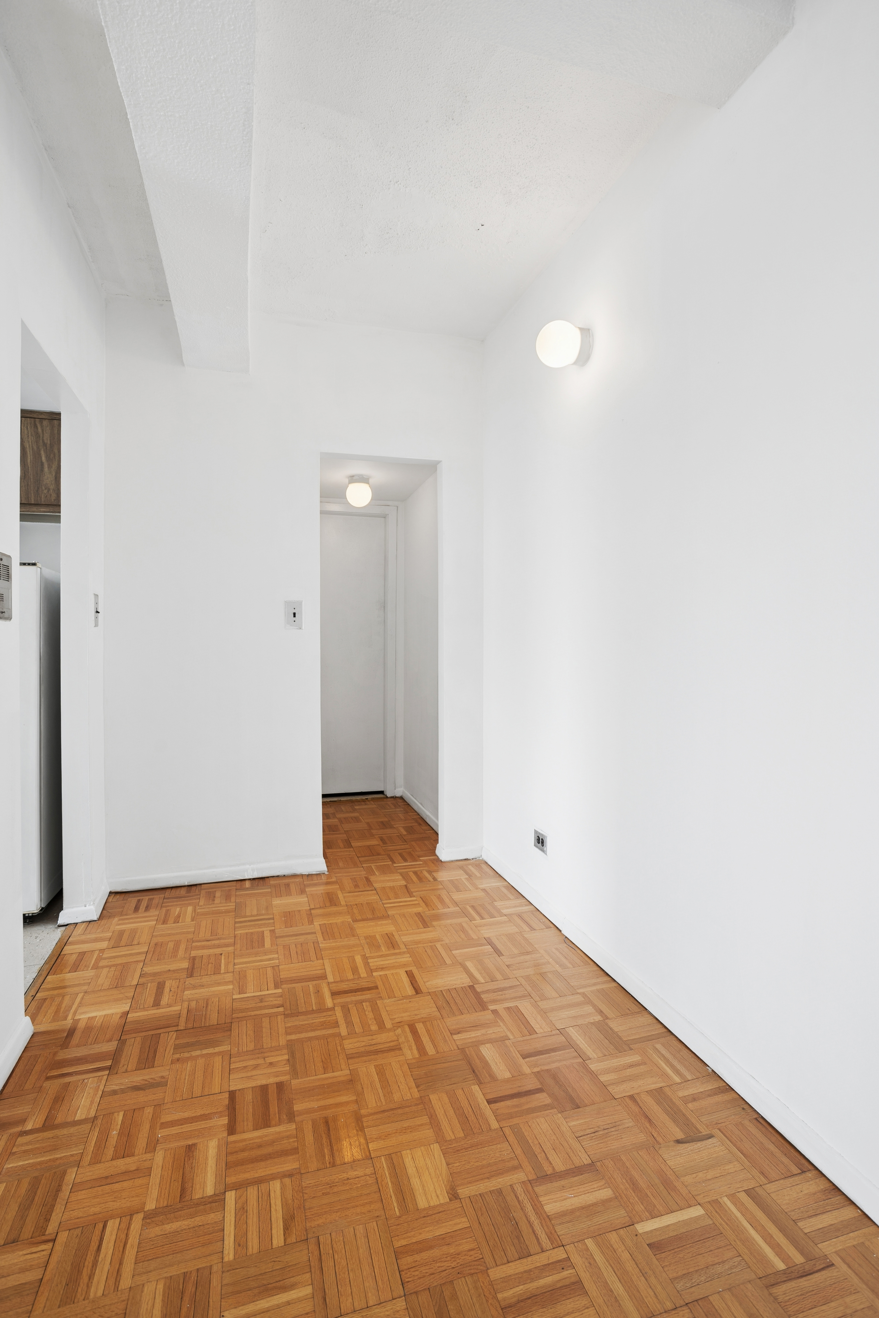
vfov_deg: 93.3
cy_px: 659
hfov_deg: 70.4
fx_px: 623
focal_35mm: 17
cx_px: 440
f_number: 8
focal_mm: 17
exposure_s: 1/2
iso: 100
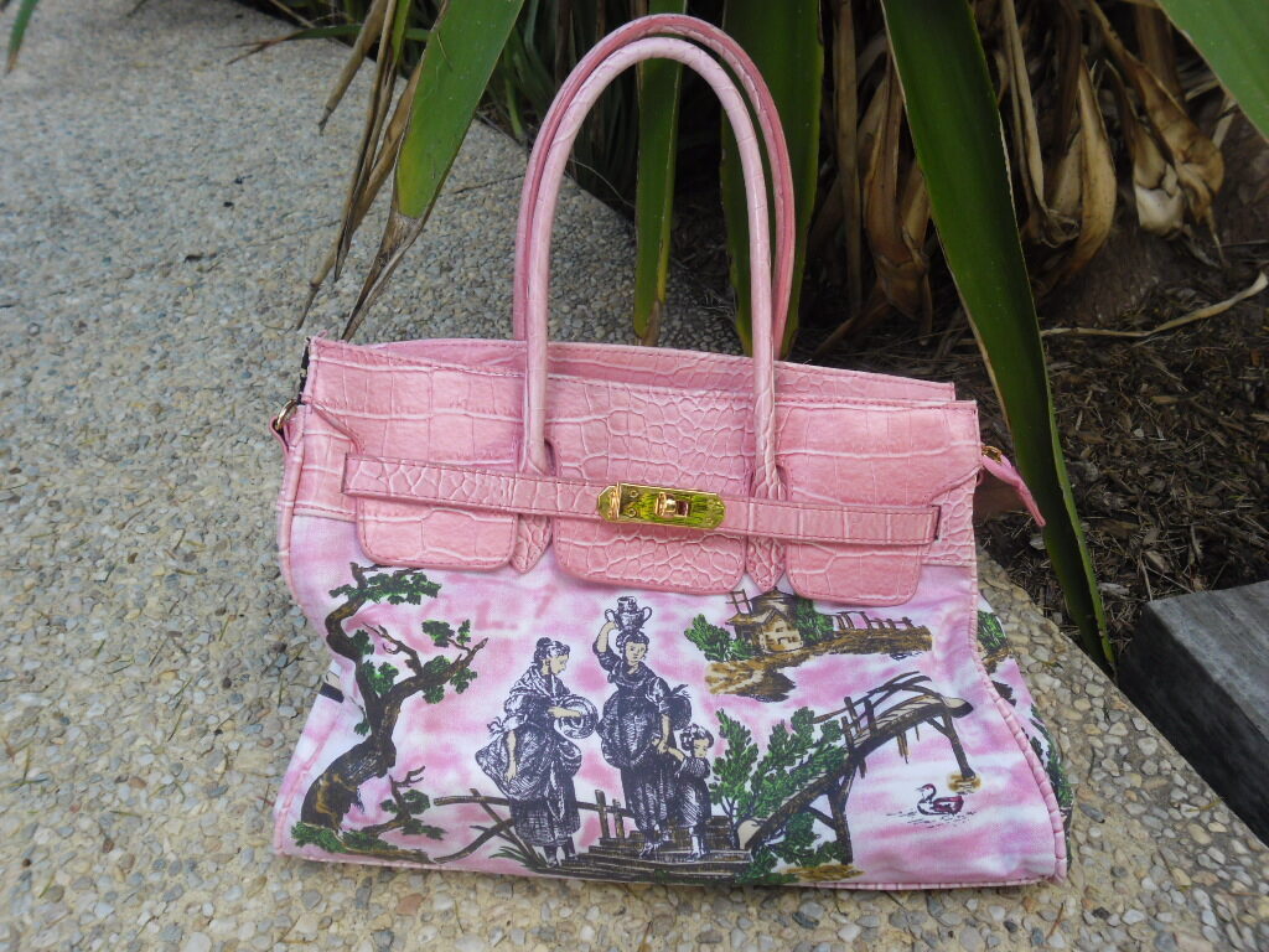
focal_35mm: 27
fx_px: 990
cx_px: 634
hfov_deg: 65.3
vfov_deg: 51.4
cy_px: 476
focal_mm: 4.9
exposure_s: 1/189
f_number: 3.5
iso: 80
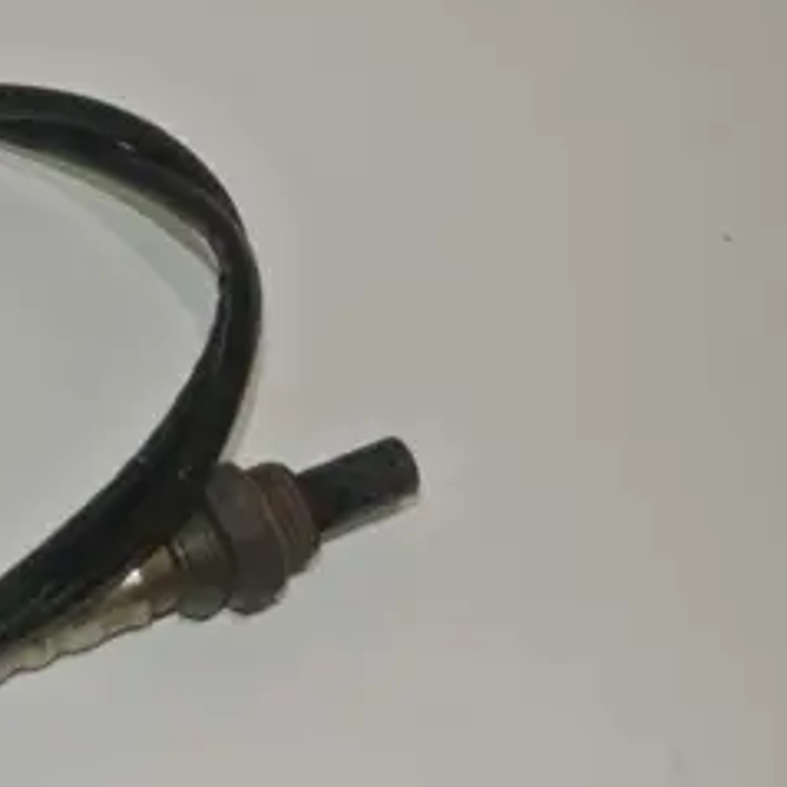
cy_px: 453
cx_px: -69
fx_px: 1981
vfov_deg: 22.5
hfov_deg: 21.4
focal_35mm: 77
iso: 200
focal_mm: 15.1
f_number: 4.2
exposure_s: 1/60
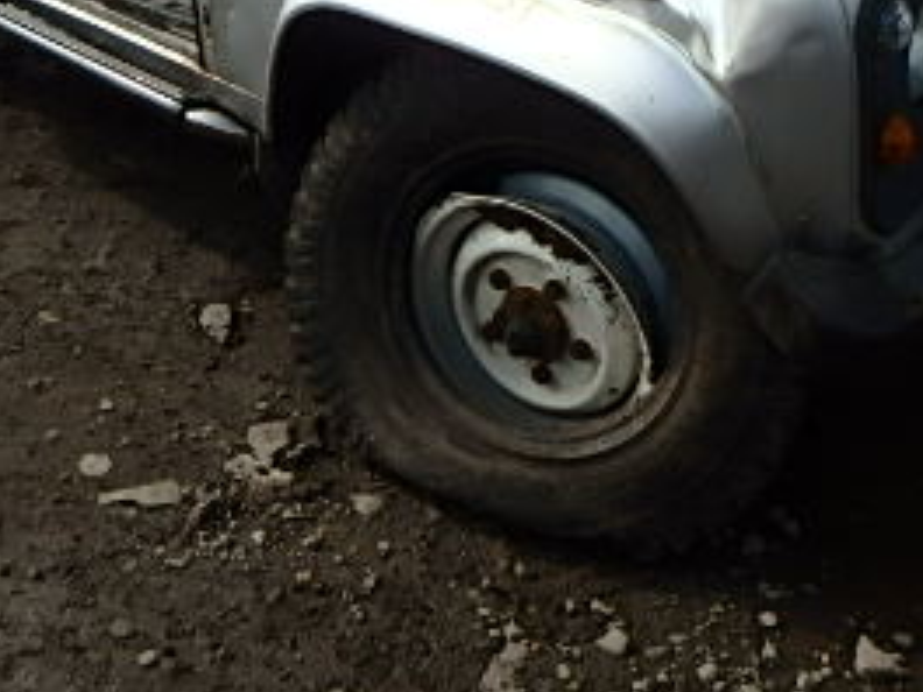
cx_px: 542
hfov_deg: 37.4
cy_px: -87
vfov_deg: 26.1
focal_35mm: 51
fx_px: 1360
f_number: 6
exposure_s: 1/400
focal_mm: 3.7
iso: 125
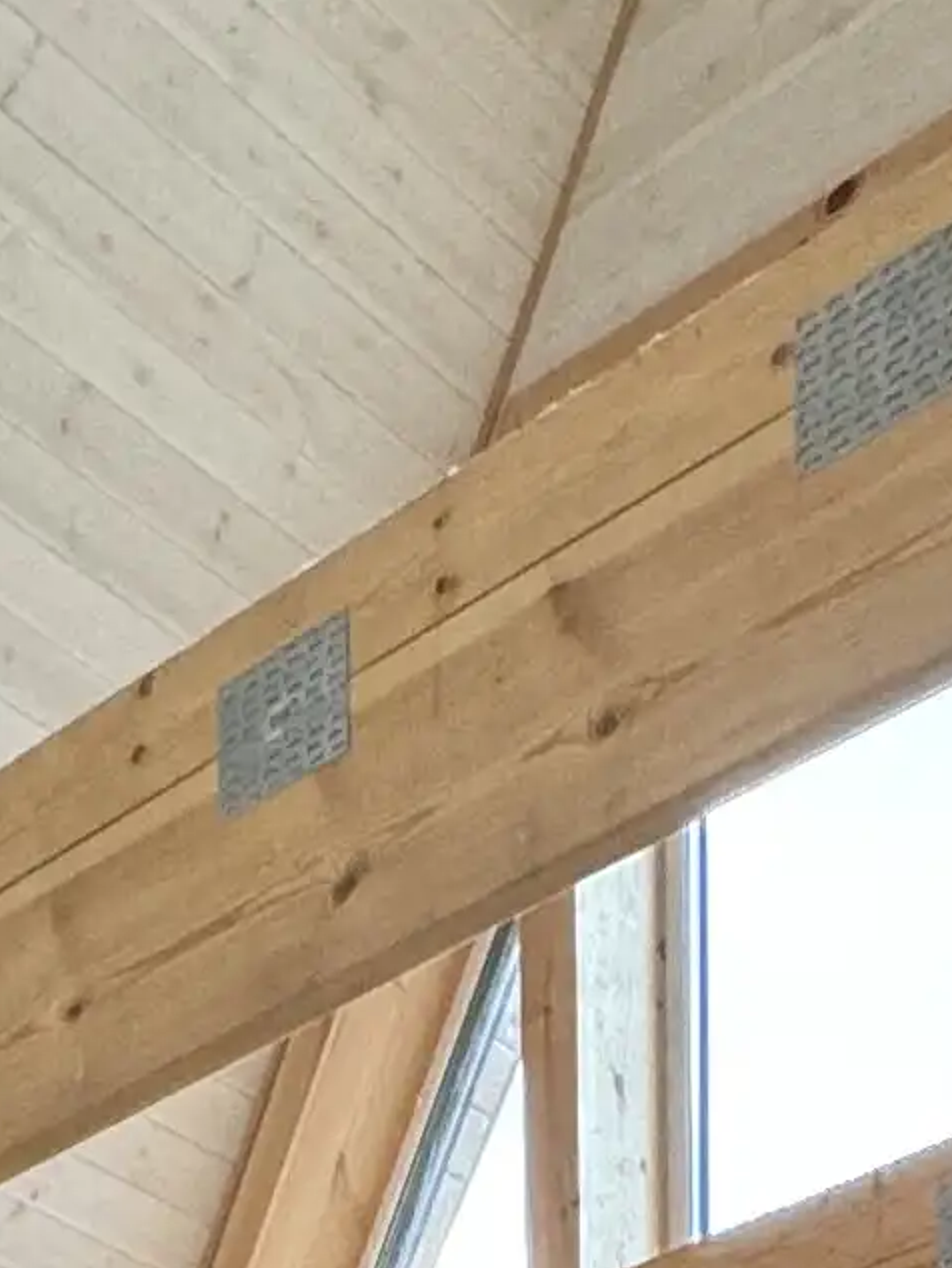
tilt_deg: -2.3
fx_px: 3261
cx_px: 94
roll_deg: -0.4
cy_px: 2988
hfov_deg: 16.4
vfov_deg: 14.7
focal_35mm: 89
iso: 200
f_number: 2.2
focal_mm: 2.22
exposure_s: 1/120
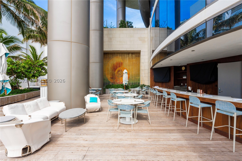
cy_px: 80
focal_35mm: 16
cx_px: 121
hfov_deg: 95.0
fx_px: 111
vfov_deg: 72.0
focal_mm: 11
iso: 320
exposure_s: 1/320
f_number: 6.3
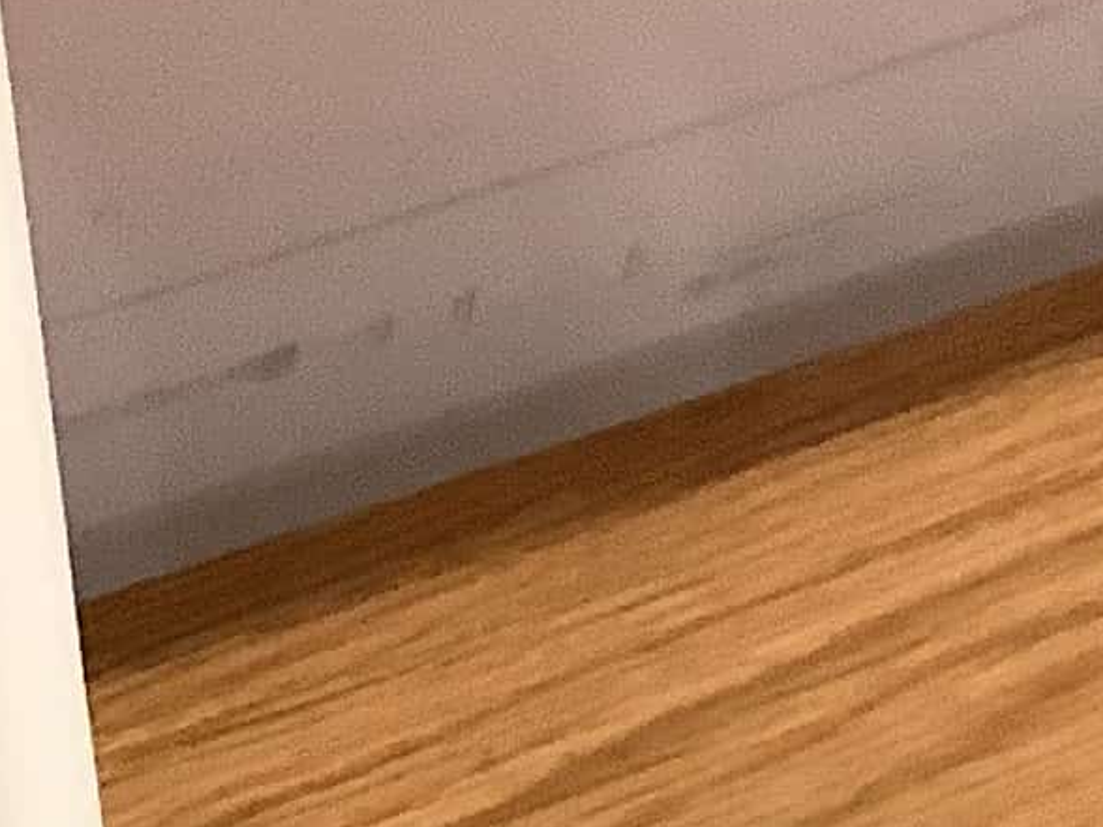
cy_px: 1491
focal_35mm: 172
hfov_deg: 11.4
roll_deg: -4.6
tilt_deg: -40.4
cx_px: 1000
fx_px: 5481
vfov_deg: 8.3
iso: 160
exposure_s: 1/60
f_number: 2.4
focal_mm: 3.3
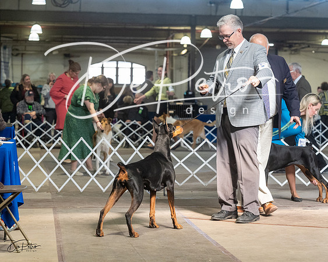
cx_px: 164
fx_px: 1060
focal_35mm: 109
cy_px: 131
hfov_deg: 17.6
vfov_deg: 14.1
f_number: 5
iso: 6400
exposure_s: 1/400
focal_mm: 97
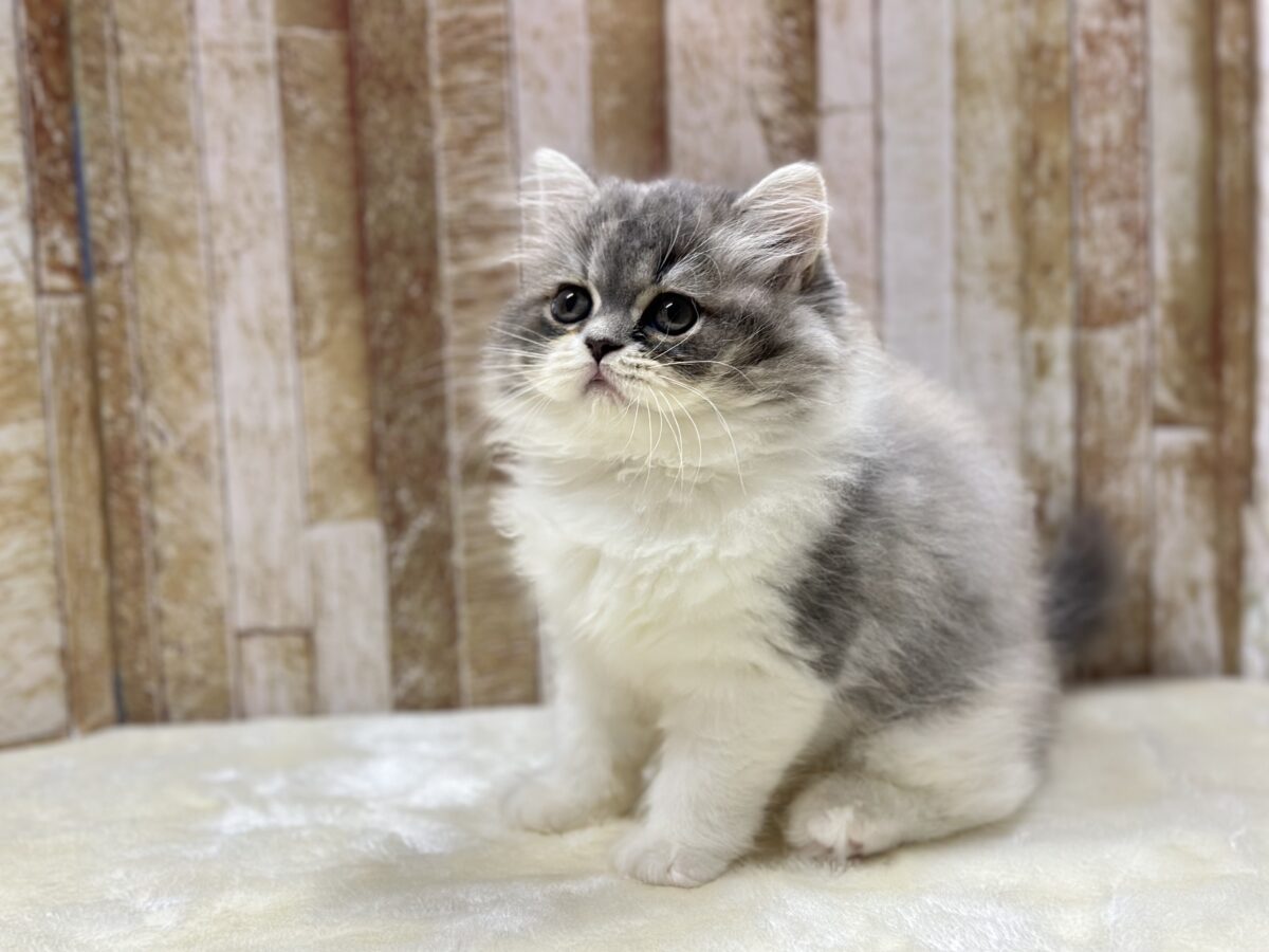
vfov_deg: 30.3
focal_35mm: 48
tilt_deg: -8.7
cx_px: 634
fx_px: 1760
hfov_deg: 39.7
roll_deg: +0.0
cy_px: 476
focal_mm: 6.86
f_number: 1.78
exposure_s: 1/33
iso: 250
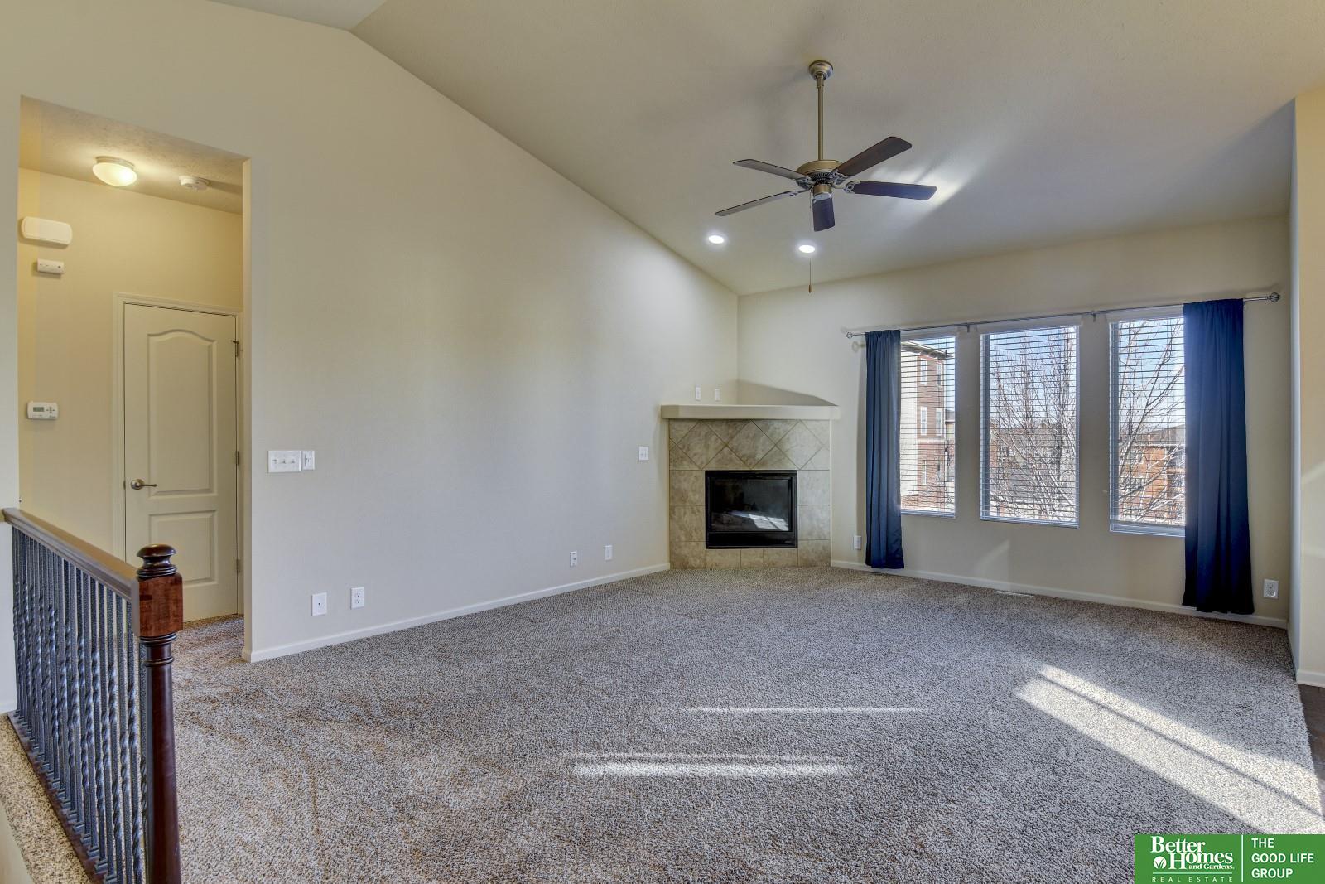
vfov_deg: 72.1
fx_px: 607
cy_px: 442
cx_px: 662
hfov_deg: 95.0
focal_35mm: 16
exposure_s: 1/25
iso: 400
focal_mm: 11
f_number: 6.3
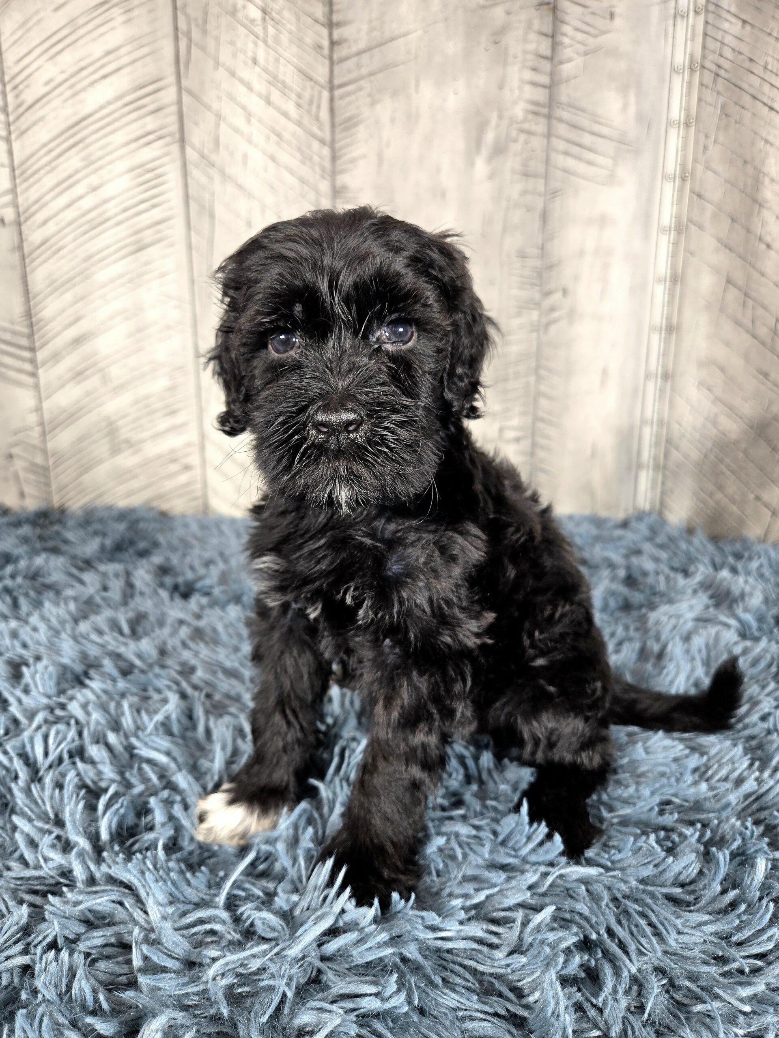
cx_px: 390
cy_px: 519
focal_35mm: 23
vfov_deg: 73.9
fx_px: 690
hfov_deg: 58.9
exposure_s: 1/120
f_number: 1.8
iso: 64
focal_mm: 5.4
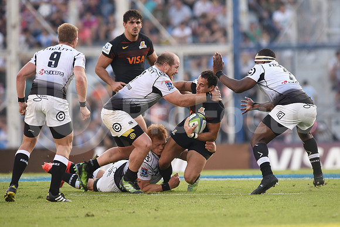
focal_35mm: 420
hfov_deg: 4.9
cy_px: 114
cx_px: 170
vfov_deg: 3.3
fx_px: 3967
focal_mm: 420
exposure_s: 1/640
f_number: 4
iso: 800
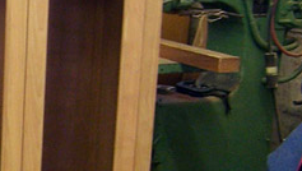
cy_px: 168
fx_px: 874
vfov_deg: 11.1
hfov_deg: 17.8
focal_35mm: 109
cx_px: -138
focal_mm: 5.5
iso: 140
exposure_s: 1/10
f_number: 3.4
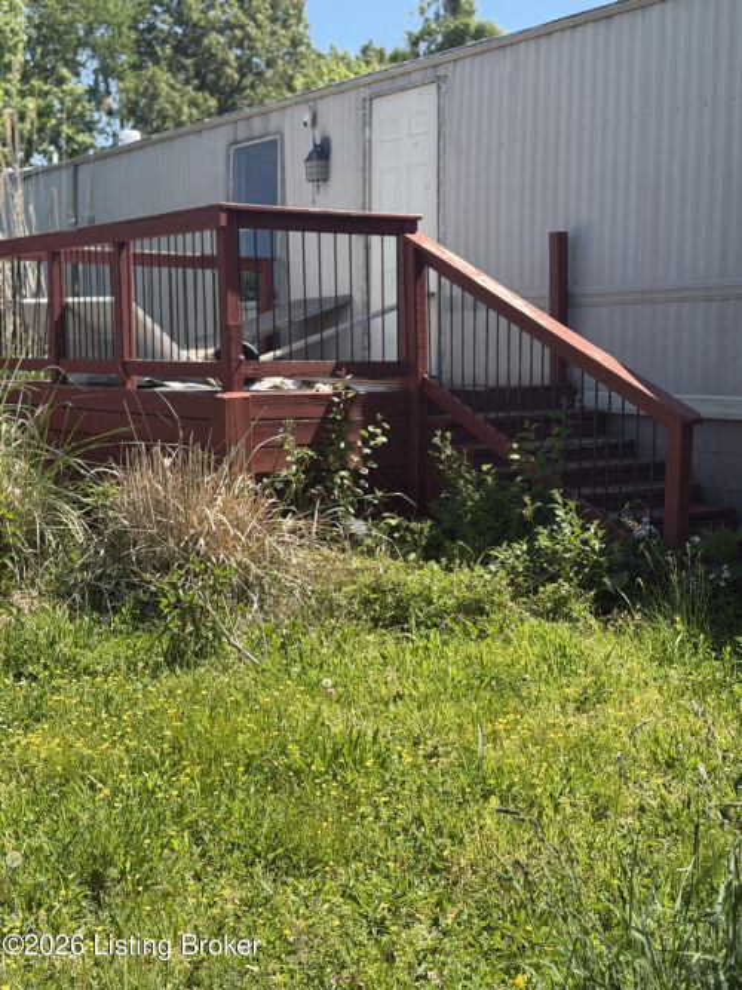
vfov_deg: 39.7
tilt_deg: -8.8
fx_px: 1372
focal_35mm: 48
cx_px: 371
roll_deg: +0.0
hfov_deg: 30.3
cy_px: 495
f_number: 1.78
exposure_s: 1/1883
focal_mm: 6.76
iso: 64
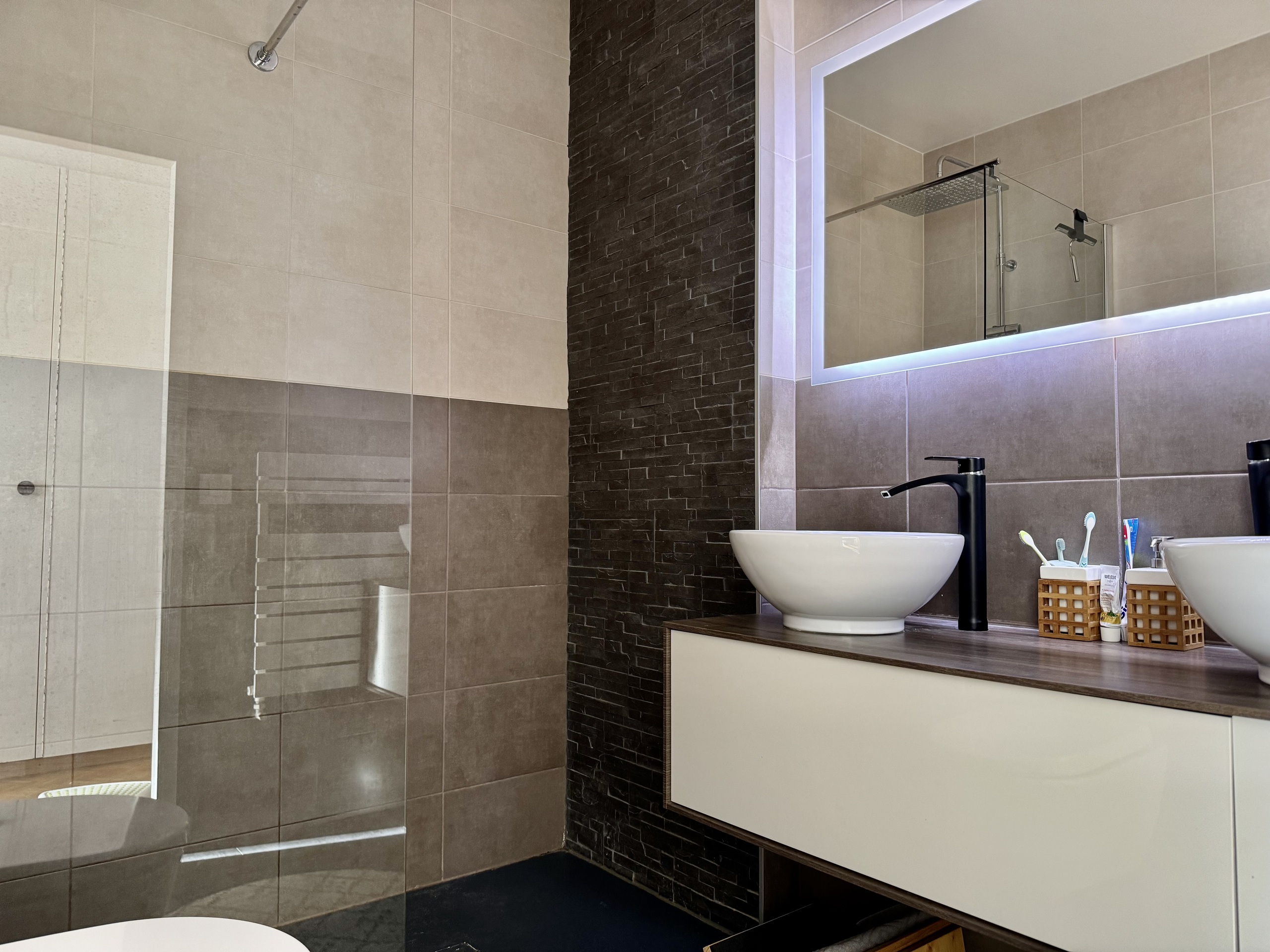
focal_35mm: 24
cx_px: 635
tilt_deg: +2.9
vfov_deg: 56.8
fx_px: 881
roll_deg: +0.0
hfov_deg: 71.6
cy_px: 476
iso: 250
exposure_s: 1/60
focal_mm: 6.86
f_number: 1.78
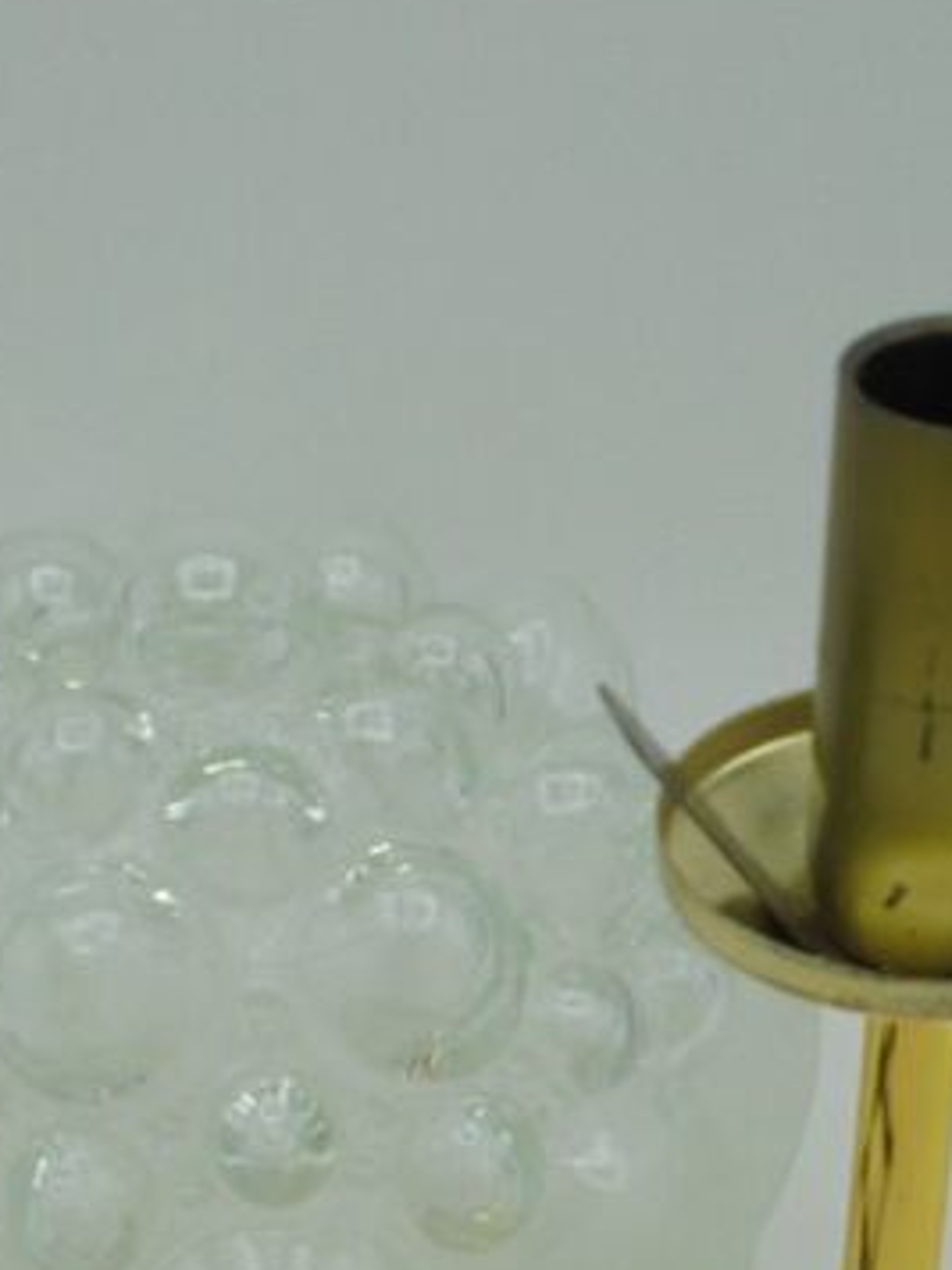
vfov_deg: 19.2
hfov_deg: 15.4
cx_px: 408
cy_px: 1552
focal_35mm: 96
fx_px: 3520
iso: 100
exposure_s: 1/60
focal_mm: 6.9
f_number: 4.2
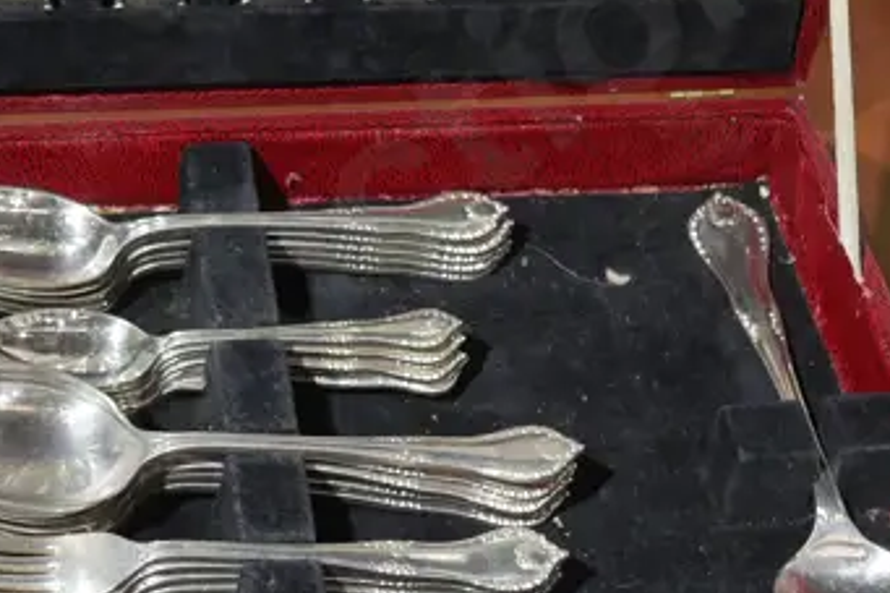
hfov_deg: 20.4
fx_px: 2471
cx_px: 305
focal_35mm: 100
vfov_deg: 13.7
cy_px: 266
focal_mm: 16
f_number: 3.6
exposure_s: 1/60
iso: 800
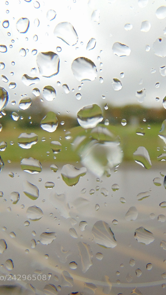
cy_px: 147
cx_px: 121
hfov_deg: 31.5
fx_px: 289
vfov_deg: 54.0
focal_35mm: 37
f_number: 3
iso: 100
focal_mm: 4.5
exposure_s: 1/50
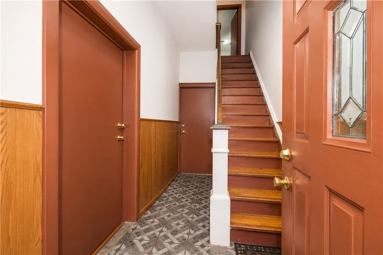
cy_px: 128
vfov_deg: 77.3
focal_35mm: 15
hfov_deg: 100.4
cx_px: 192
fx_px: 160
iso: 2000
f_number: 7.1
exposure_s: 1/80
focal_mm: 10
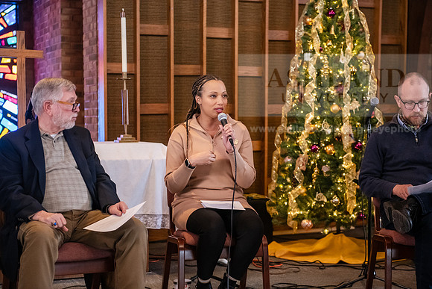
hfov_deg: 28.8
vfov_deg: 19.5
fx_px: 840
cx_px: 216
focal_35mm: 70
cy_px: 144
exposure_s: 1/160
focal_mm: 70
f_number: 3.2
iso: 4000
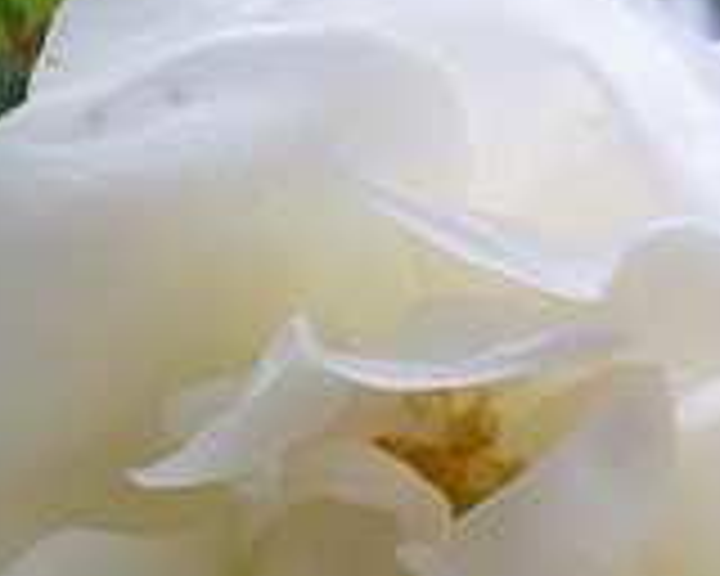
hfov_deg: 17.3
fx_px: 2344
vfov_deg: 13.7
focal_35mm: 110
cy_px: 637
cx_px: 621
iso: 80
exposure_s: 1/30
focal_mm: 5.5
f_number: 2.8
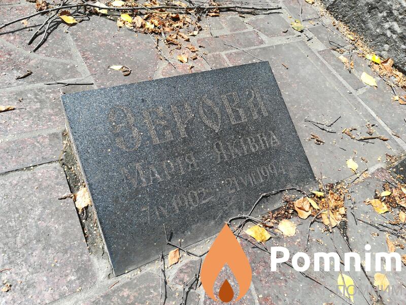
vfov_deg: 53.1
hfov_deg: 67.3
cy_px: 152
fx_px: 305
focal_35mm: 26
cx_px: 203
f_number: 2.2
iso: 50
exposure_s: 1/366
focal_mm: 3.83
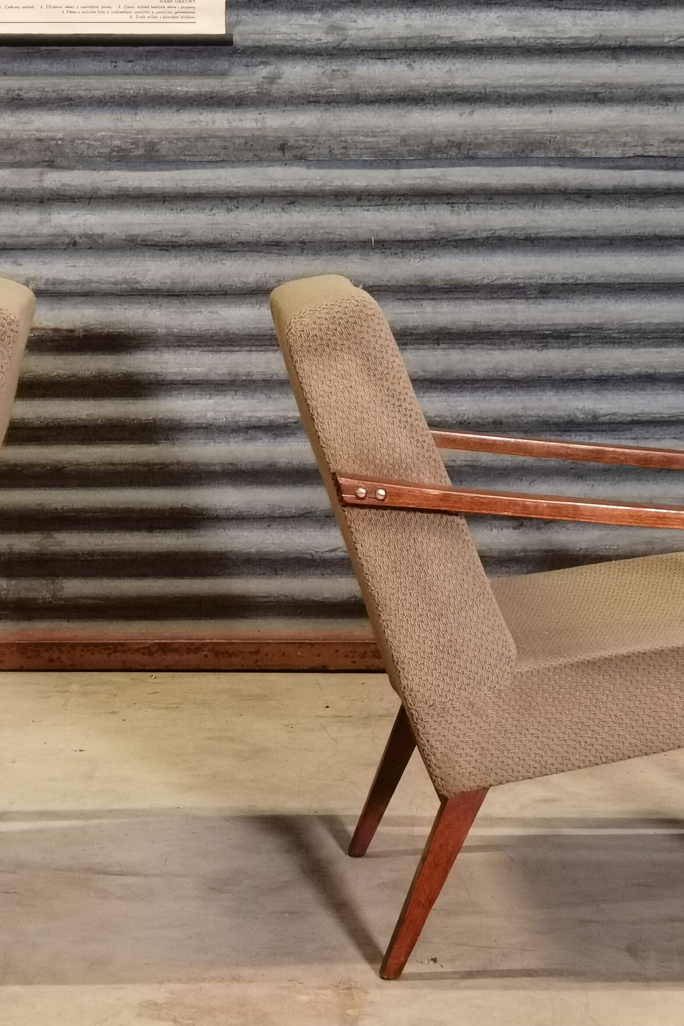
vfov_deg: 26.0
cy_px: 570
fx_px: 2223
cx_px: 193
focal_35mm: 78
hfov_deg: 17.4
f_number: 1.9
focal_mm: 6.71
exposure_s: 1/33.3
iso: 500
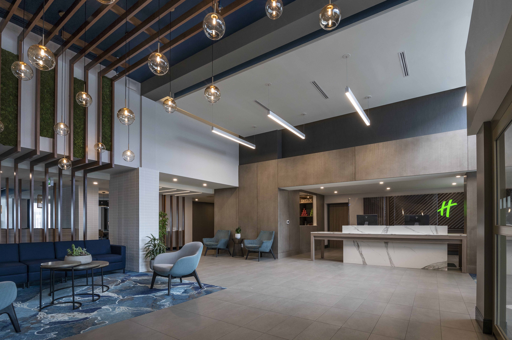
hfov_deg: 96.8
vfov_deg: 73.7
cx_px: 256
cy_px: 170
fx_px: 227
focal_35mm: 16
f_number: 8
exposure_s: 1/15
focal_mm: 16
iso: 400
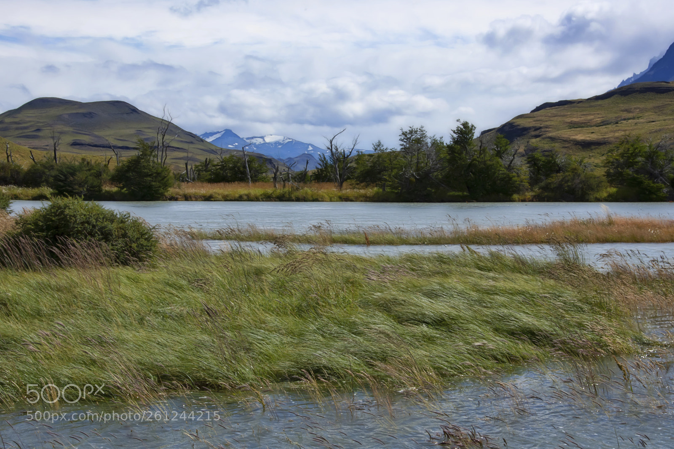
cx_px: 337
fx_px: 1067
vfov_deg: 23.8
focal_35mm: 57
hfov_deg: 35.1
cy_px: 224
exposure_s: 1/160
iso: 500
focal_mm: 38
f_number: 25
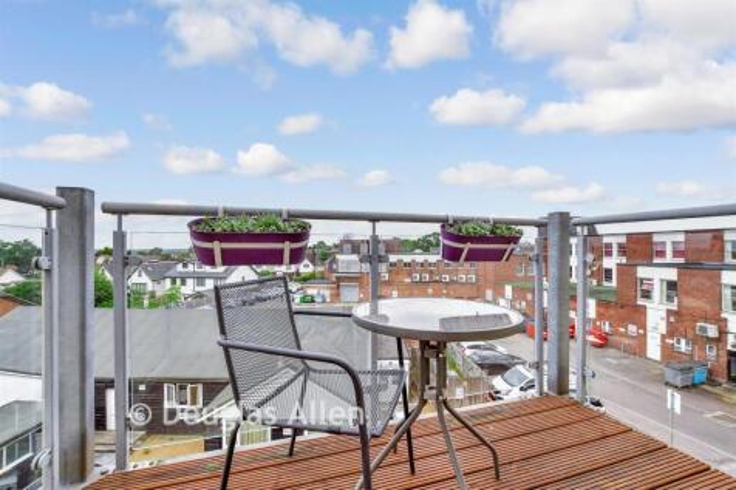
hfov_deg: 100.4
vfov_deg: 77.3
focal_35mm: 15
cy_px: 245
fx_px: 307
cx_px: 368
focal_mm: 10
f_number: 7.1
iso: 400
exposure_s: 1/320
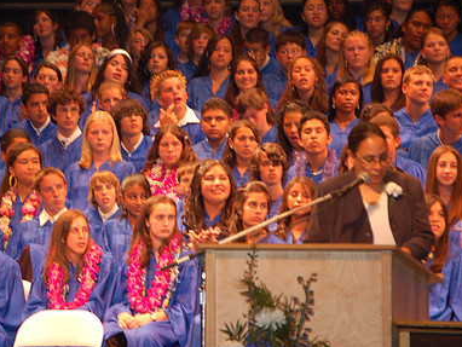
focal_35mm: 361
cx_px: 152
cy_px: 187
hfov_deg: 5.5
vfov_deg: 4.1
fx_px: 4817
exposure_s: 1/60
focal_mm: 165
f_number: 5.3
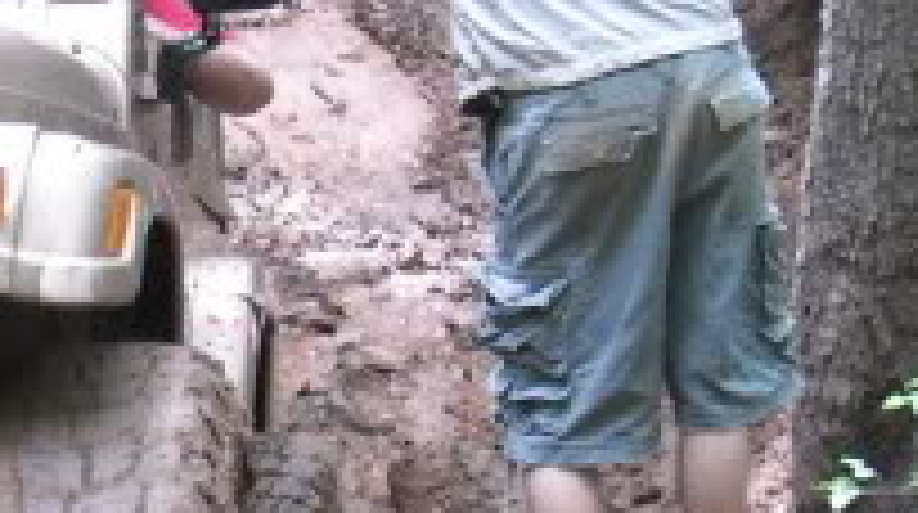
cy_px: 392
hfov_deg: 11.3
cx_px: -338
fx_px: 4496
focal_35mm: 185
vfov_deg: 6.5
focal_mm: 8.8
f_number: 3.3
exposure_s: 1/60
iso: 141
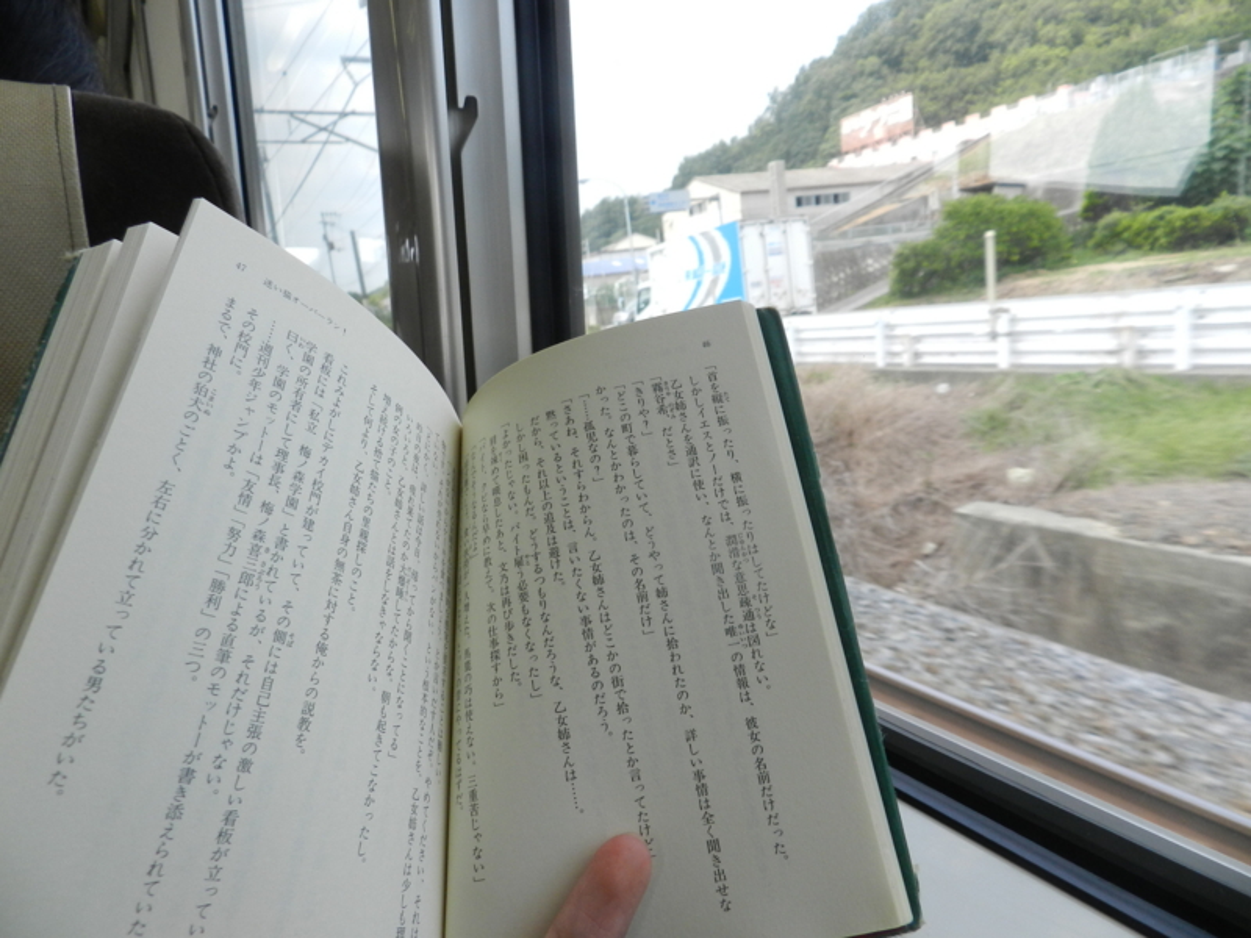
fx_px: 831
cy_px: 469
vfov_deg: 58.9
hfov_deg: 73.9
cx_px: 626
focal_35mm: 23
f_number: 3.4
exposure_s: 1/400
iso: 160
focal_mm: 4
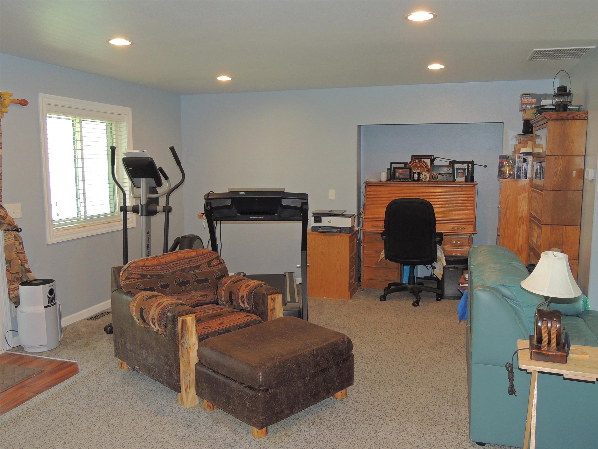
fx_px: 518
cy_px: 224
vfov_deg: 46.8
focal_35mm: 30
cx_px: 299
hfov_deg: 60.0
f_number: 3.1
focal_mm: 5.3
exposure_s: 1/30
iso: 200
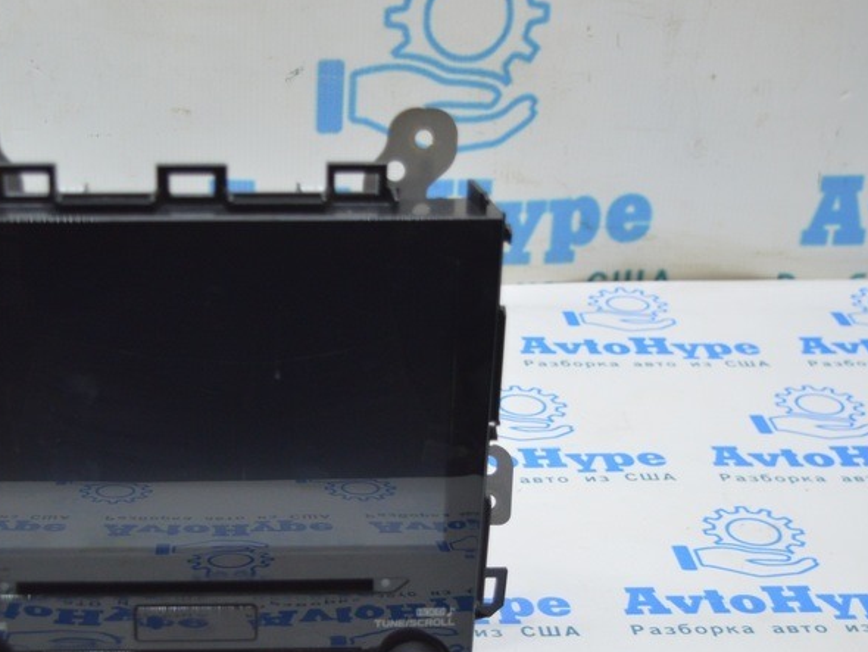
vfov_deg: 19.5
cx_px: 237
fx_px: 1881
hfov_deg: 25.7
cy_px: 486
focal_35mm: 75
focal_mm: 30
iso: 400
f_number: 4.2
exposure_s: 1/40
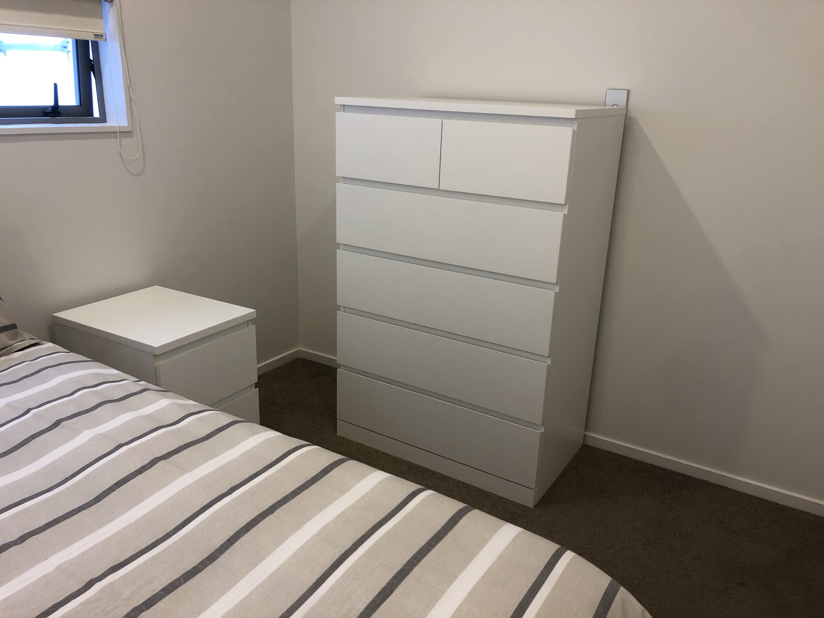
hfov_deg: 63.4
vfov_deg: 49.7
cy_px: 309
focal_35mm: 28
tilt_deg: -19.4
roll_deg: -2.1
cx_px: 412
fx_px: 667
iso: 40
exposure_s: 1/20
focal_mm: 3.99
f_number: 1.8
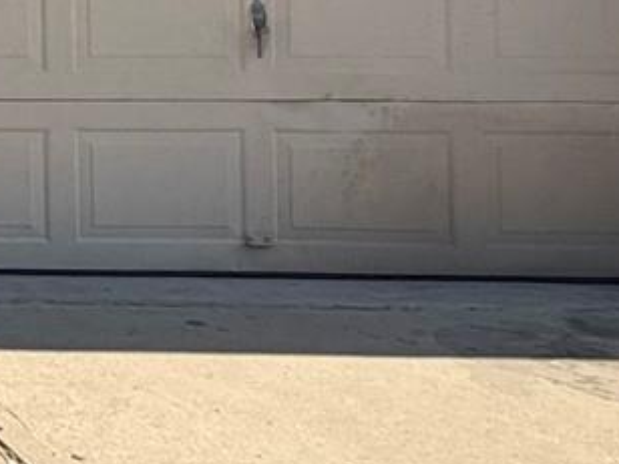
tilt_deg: +0.7
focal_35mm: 93
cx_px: -832
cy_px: -199
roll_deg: +0.9
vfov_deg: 14.9
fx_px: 1663
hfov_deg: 14.5
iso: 50
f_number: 2.2
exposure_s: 1/1068
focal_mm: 2.22
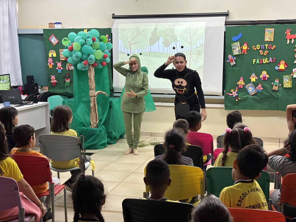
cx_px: 148
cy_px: 111
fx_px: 445
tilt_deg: -8.5
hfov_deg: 36.8
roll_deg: +0.7
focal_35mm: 52
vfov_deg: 28.0
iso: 125
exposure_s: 1/60
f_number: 1.6
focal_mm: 5.96
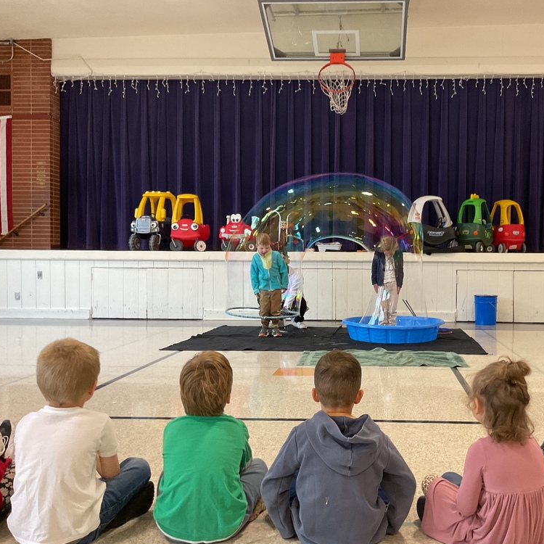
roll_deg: -0.3
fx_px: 622
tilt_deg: -2.4
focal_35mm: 35
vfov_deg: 47.2
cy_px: 276
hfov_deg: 46.5
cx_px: 361
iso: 100
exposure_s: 1/60
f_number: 1.8
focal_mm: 3
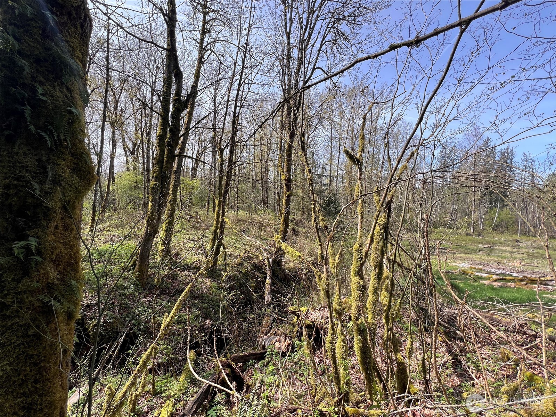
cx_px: 278
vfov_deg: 89.9
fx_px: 209
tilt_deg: -5.7
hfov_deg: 106.2
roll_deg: -0.7
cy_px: 208
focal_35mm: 13
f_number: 1.8
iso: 32
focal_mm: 1.57
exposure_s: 1/438
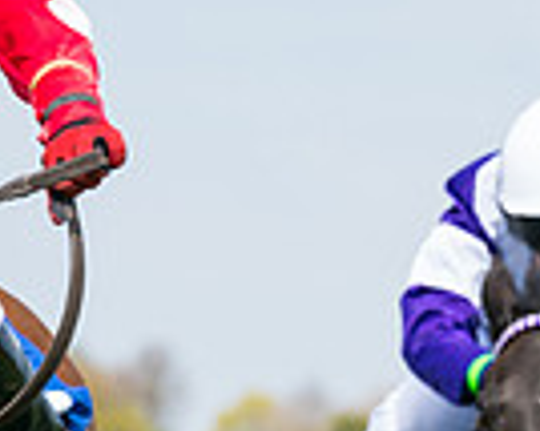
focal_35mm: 730
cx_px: 580
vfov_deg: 2.1
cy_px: 562
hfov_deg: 2.7
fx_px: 11658
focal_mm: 135
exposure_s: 1/1000
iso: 400
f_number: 6.3
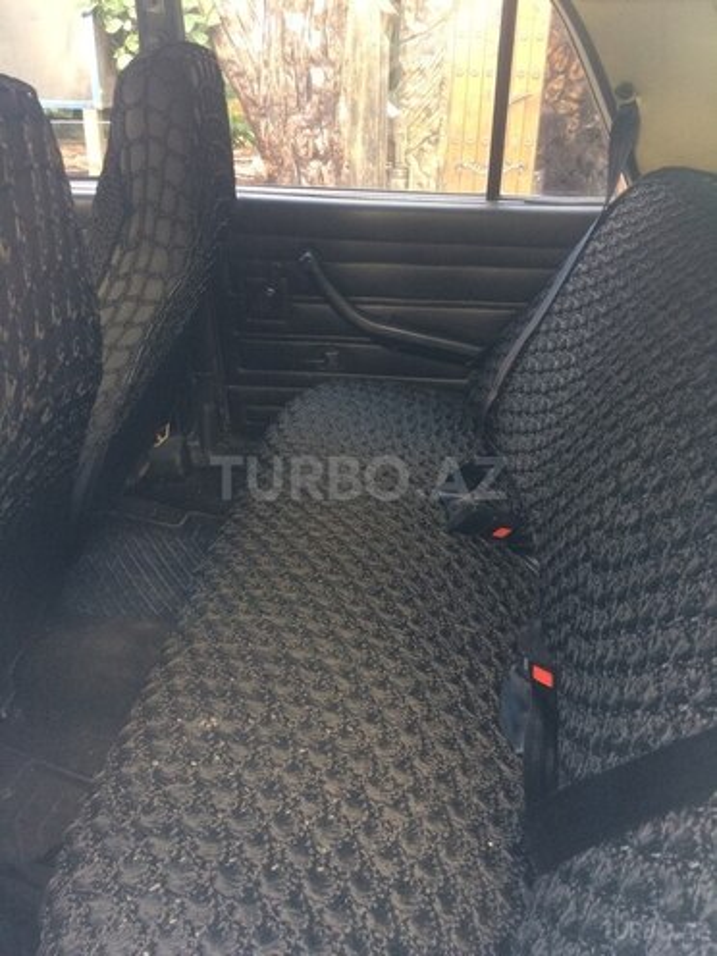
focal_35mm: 29
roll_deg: +1.1
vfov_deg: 61.7
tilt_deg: -25.3
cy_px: 478
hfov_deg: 48.2
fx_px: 801
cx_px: 358
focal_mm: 4.15
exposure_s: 1/33
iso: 64
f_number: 2.2
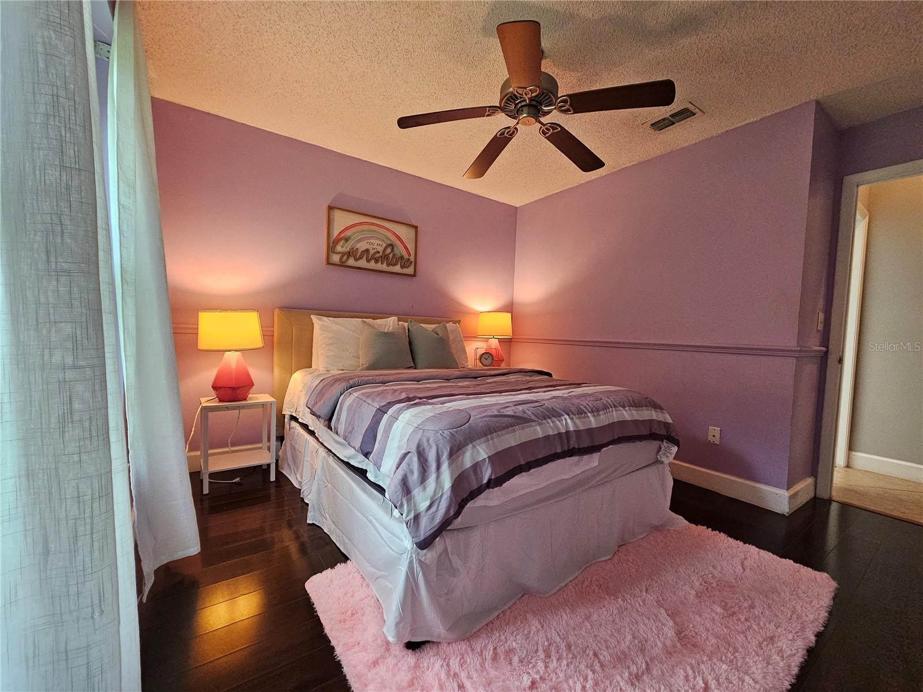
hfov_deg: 106.2
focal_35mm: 13
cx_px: 462
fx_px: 347
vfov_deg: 89.9
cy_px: 346
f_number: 2.2
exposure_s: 1/60
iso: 400
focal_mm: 2.2
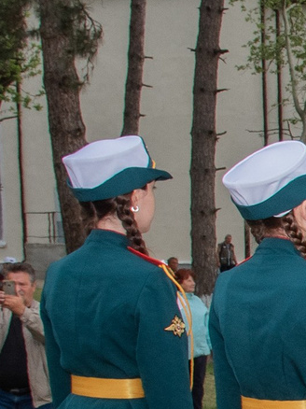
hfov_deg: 9.0
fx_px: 1640
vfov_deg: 14.0
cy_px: 426
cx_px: 866
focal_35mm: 139
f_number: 10
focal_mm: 24
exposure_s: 1/160
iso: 640
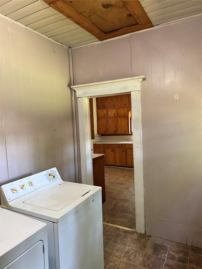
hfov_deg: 56.8
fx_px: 187
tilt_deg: -2.4
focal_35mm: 24
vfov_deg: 71.6
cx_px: 101
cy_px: 134
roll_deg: +2.1
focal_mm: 6.76
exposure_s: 1/60
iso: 320
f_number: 1.78
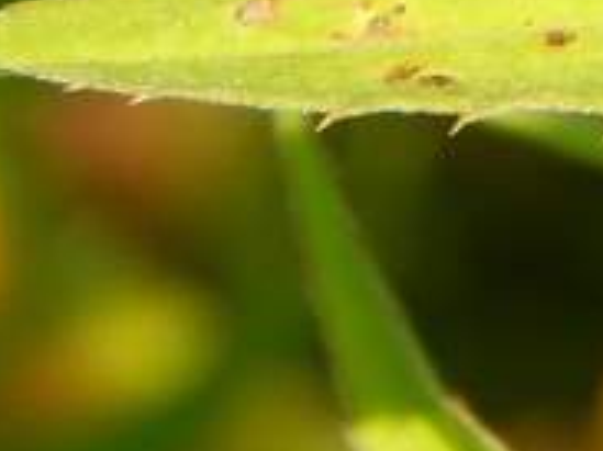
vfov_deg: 1.1
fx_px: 22613
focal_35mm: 1299
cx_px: 914
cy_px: -263
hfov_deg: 1.5
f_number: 5.7
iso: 125
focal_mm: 50.1
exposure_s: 1/320
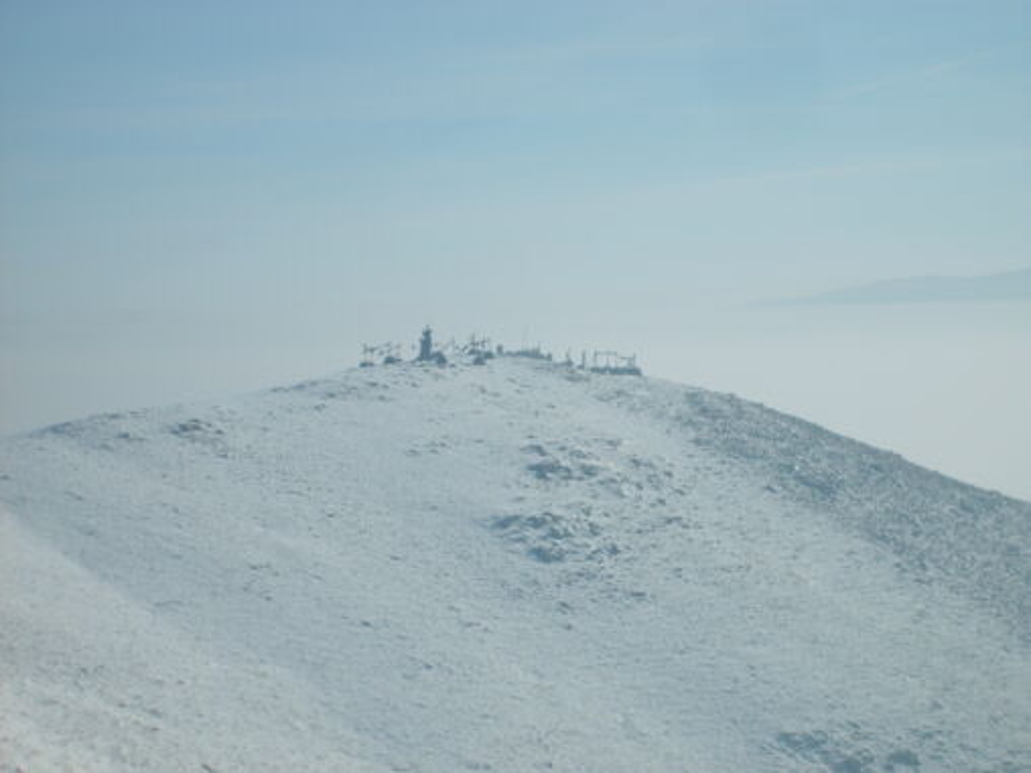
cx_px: 516
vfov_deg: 14.1
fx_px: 3127
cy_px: 386
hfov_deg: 18.7
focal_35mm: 105
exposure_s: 1/180
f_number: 12.4
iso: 50
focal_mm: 17.4
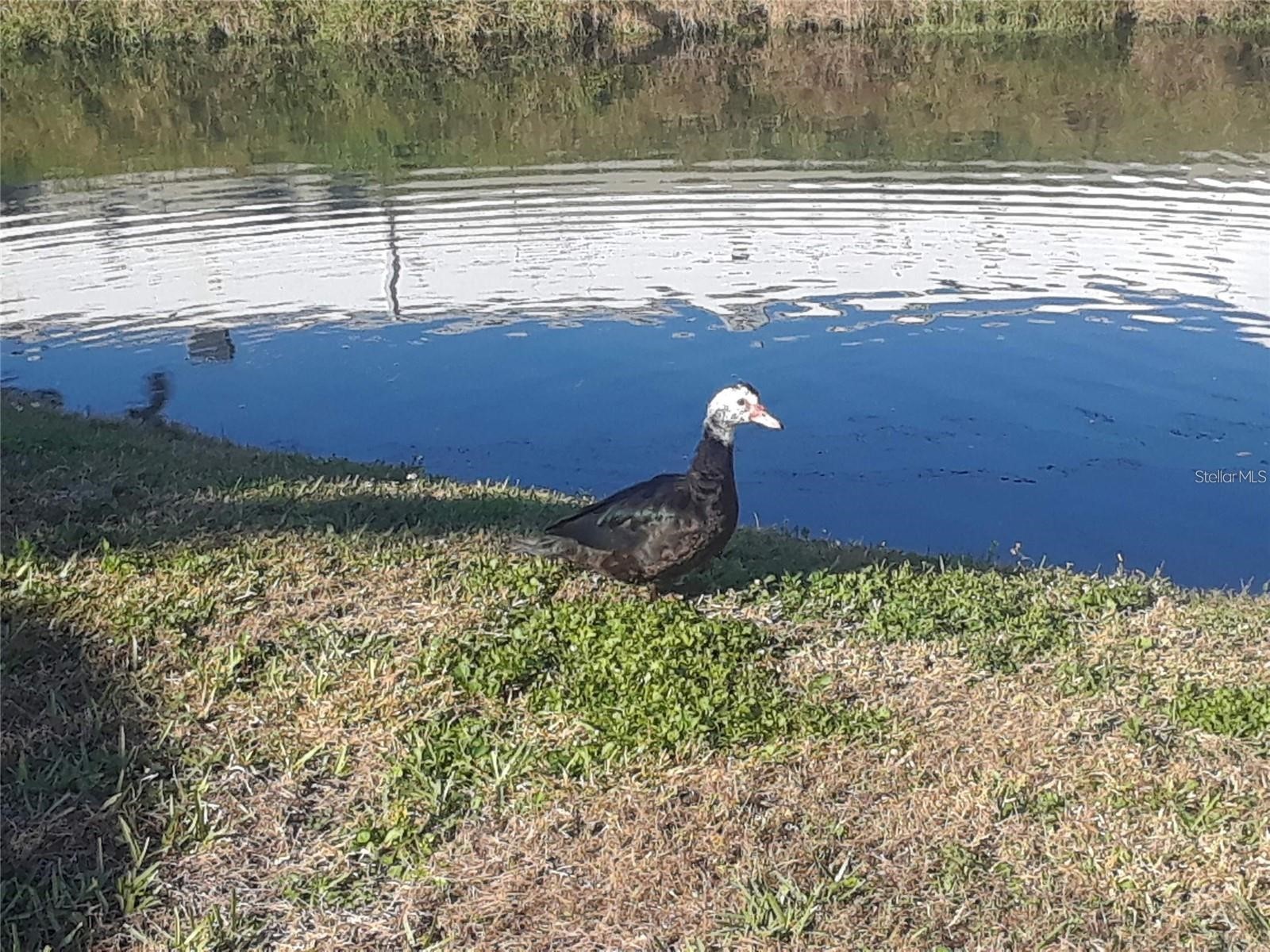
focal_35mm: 30
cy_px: 476
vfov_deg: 46.8
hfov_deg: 60.0
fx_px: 1101
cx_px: 635
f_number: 1.9
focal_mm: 2.47
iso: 40
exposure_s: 1/910
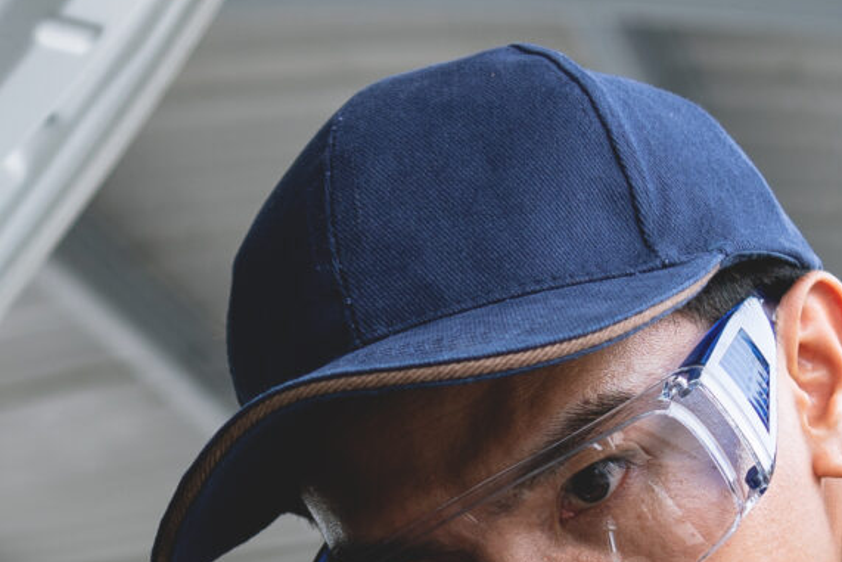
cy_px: 812
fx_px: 3673
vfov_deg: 8.6
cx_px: 283
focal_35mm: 157
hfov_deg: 13.1
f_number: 3.2
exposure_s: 1/250
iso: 100
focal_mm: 35
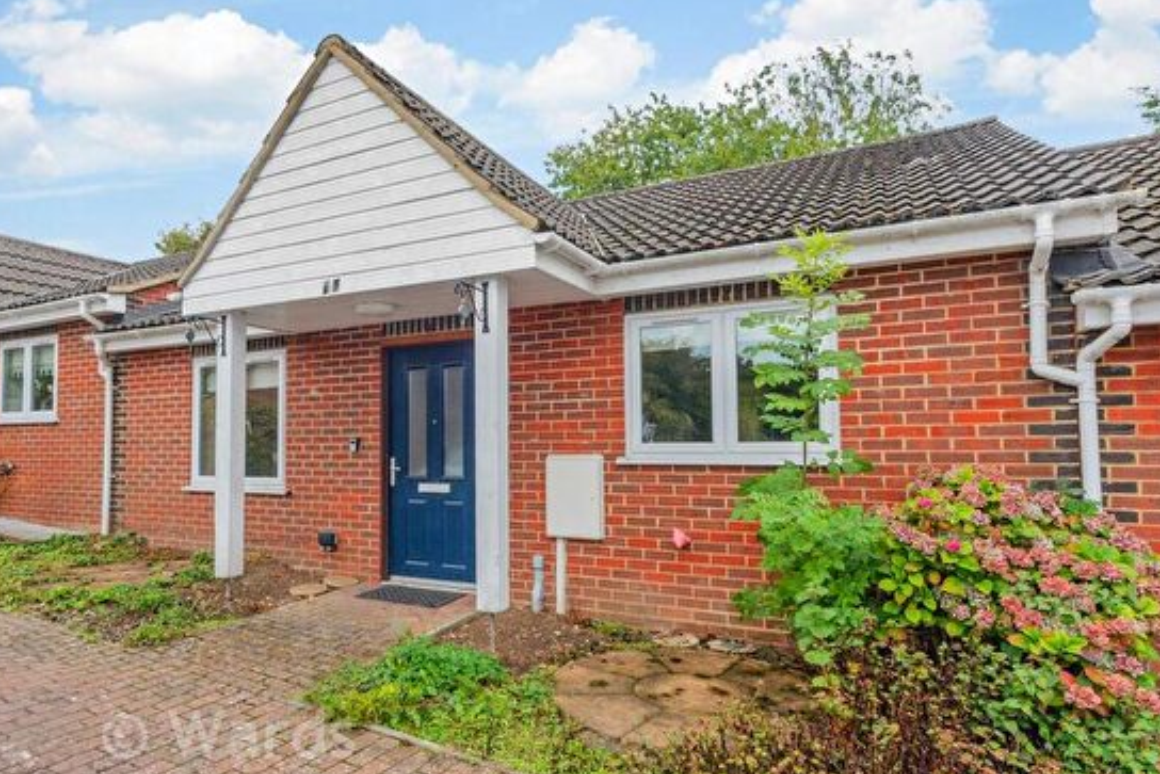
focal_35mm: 18
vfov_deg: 67.4
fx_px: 580
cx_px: 586
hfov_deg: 90.0
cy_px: 393
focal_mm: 14
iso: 100
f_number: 8
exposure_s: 1/160
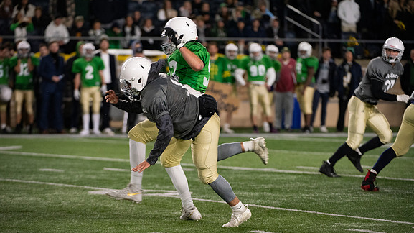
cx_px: 207
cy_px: 138
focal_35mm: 274
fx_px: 3007
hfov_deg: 7.9
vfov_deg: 4.4
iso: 4000
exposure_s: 1/500
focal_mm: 260
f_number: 4.5
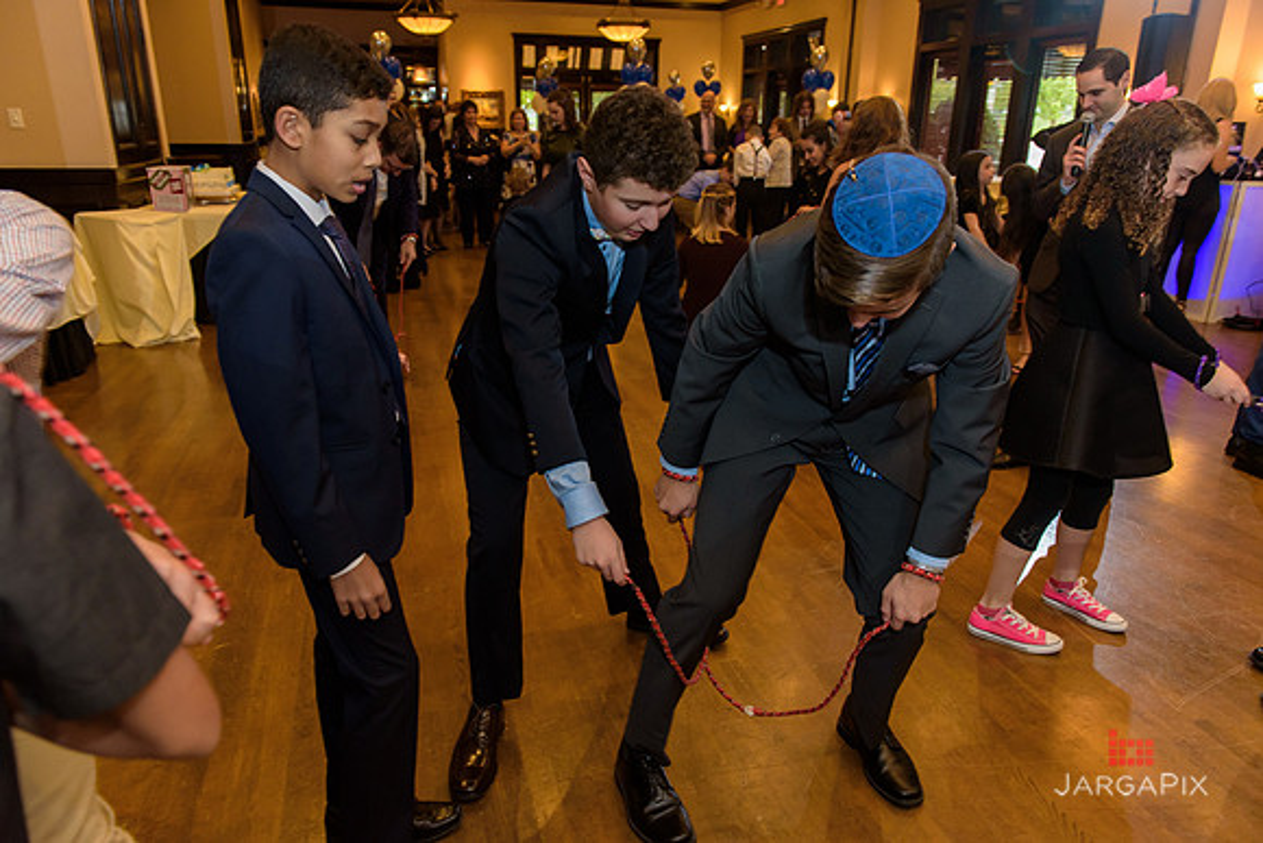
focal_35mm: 24
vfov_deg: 53.2
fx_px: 842
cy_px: 422
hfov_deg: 73.7
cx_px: 632
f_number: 3.2
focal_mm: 24
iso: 1250
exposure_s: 1/125
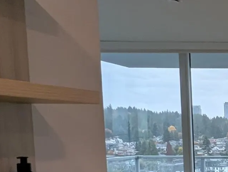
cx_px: 425
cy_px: 169
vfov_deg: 22.8
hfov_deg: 20.4
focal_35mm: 62
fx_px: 409
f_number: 2.2
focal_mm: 1.95
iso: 43
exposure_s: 1/120
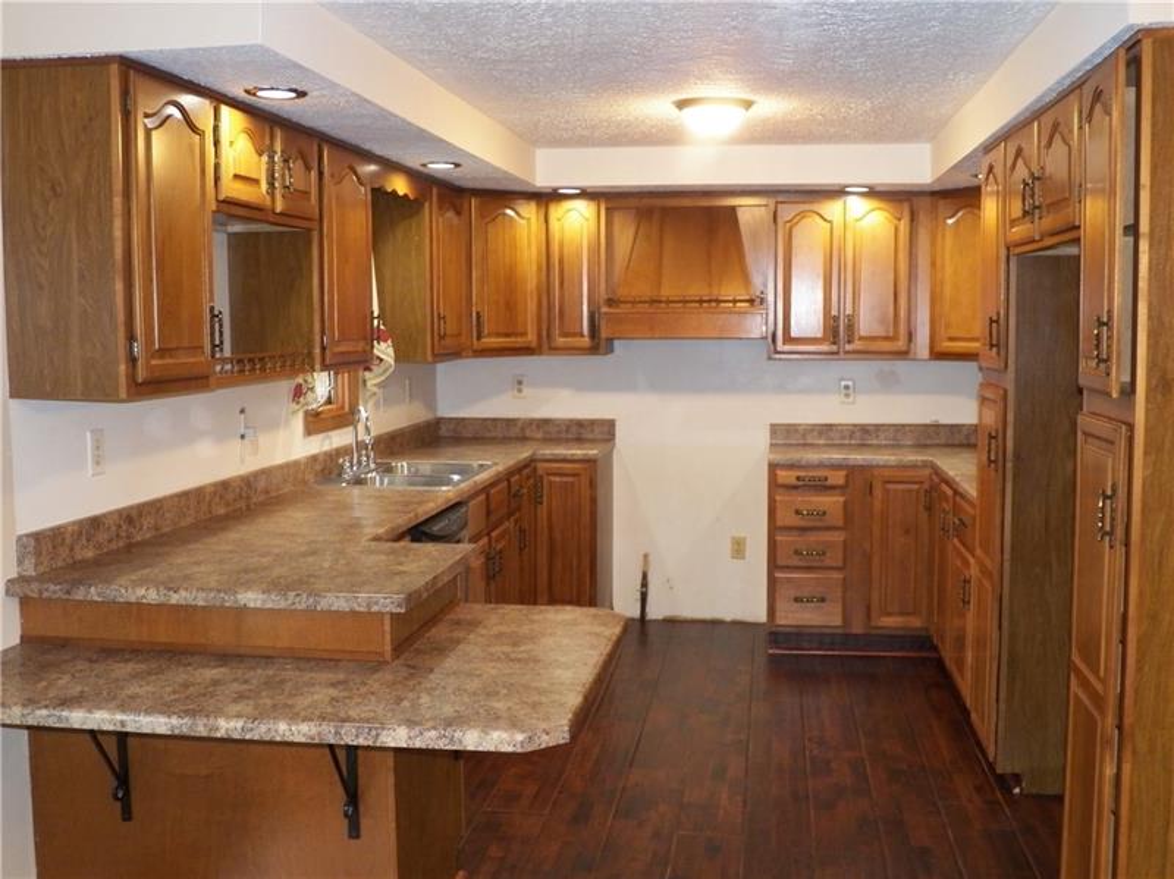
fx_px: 1186
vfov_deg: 40.7
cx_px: 587
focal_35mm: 35
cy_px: 440
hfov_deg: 52.7
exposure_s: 1/30
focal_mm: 6.3
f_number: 2.8
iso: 400
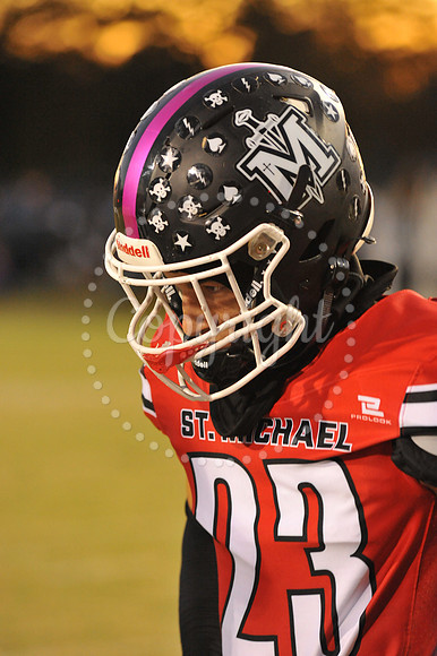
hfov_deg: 6.9
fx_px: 3646
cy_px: 328
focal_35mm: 200
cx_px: 218
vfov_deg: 10.3
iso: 4000
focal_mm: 200
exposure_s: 1/125
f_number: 5.6
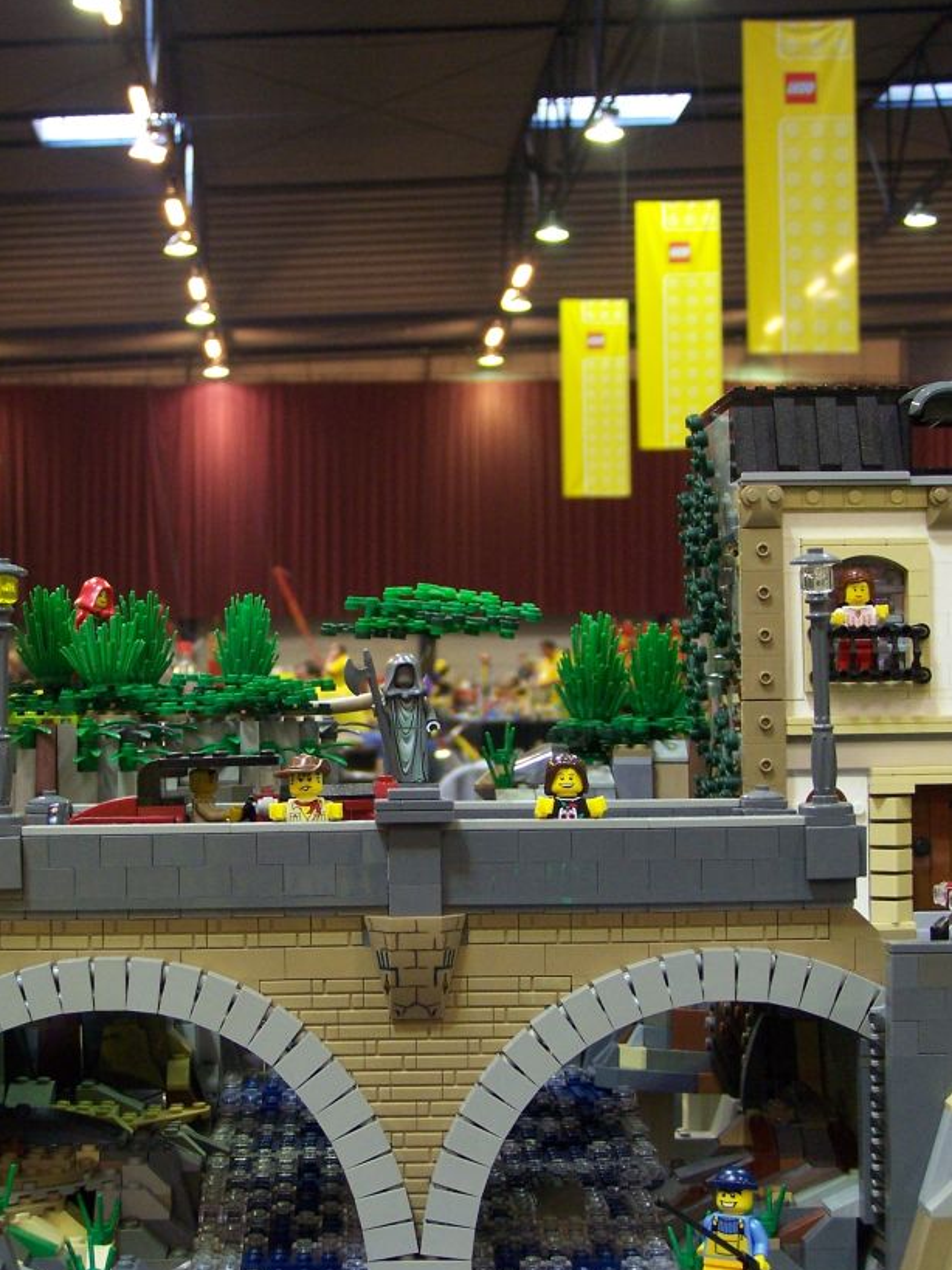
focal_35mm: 70
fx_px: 2567
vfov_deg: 27.8
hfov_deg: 21.0
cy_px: 684
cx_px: 371
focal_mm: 9.3
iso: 140
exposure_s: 1/8
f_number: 3.1
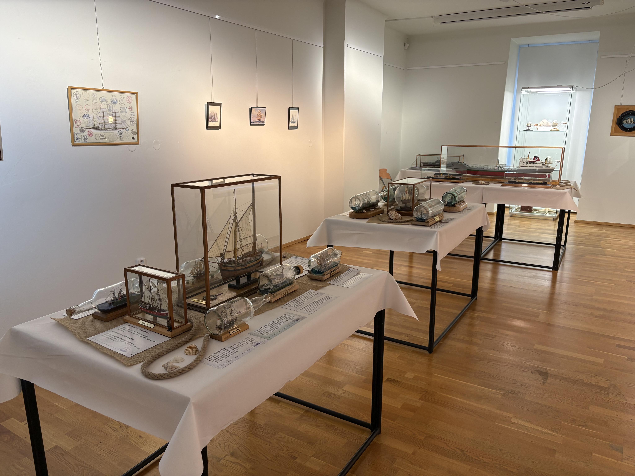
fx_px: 477
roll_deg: +0.0
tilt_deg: -13.2
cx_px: 318
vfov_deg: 53.1
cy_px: 238
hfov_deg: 67.3
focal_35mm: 26
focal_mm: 5.96
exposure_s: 1/50
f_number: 1.6
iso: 100
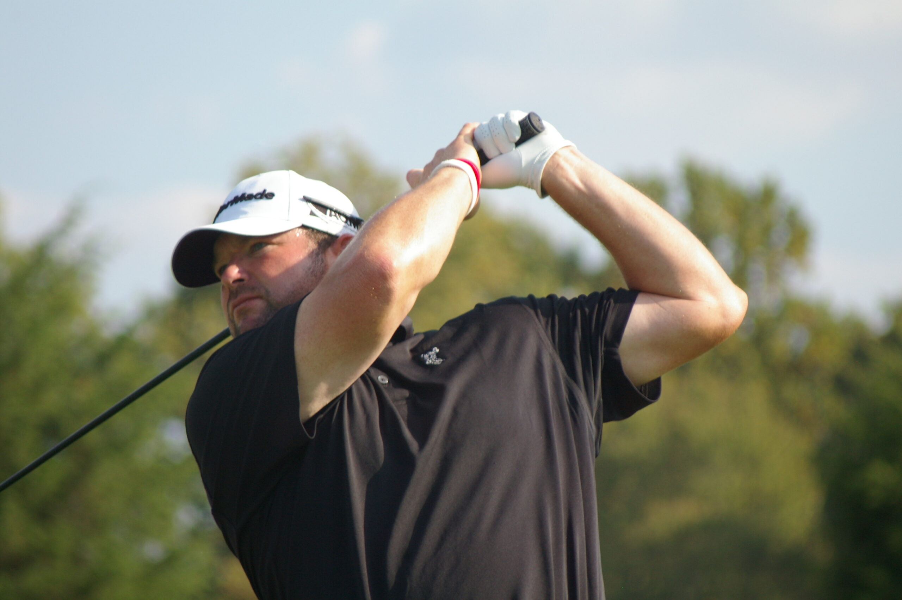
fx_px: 7885
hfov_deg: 6.5
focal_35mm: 315
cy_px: 300
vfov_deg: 4.4
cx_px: 451
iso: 400
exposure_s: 1/500
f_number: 8
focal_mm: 210
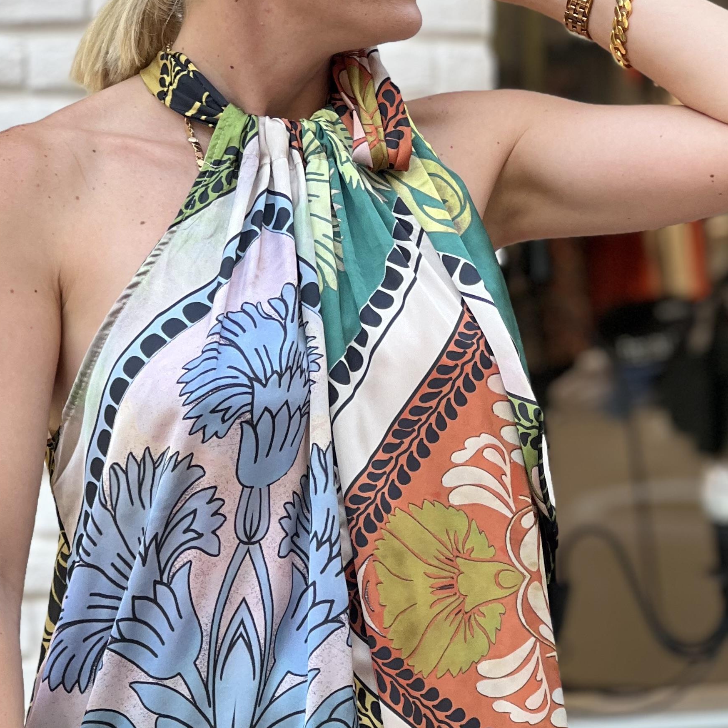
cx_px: 451
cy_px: 484
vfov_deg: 11.1
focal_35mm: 157
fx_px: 3736
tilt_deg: +1.8
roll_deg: +1.7
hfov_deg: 11.1
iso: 40
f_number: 2.8
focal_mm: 9
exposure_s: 1/121
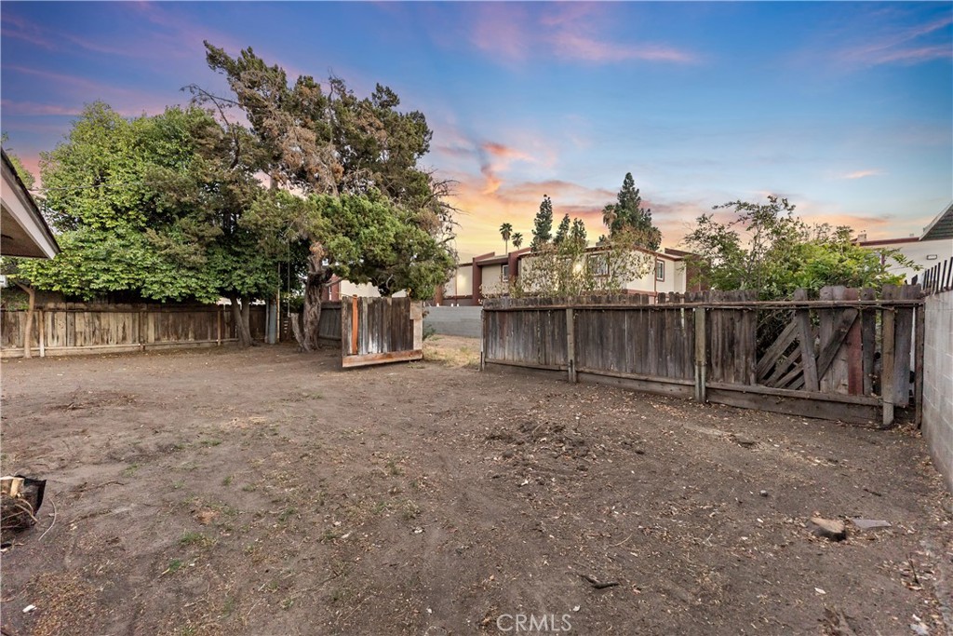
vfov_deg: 81.2
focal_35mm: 14
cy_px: 318
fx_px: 371
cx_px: 476
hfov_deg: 104.2
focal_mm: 14
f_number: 2.8
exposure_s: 1/160
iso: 1250
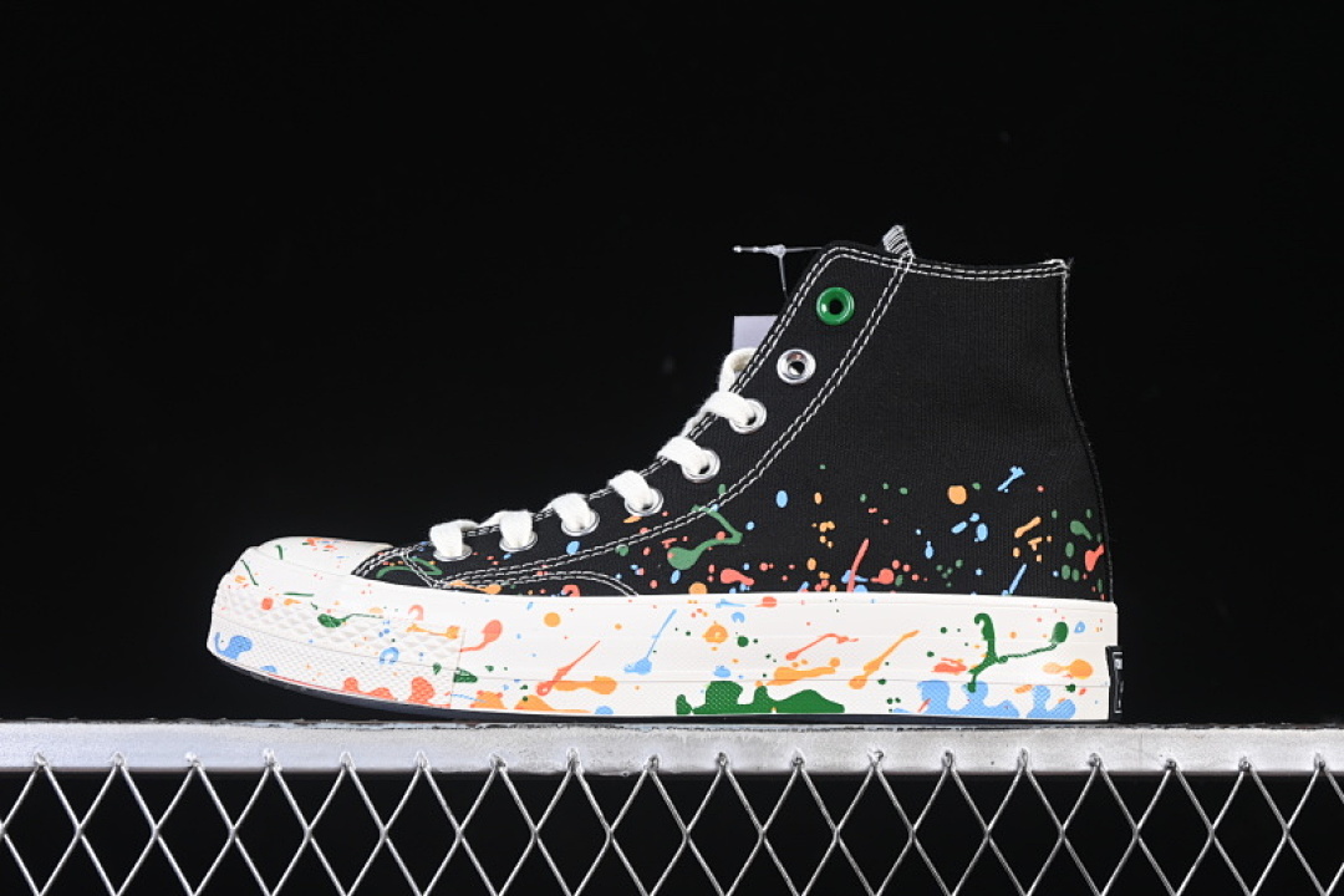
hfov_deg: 27.0
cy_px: 448
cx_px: 672
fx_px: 2800
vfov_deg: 18.2
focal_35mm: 75
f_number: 6.3
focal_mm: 50
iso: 160
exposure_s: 1/60
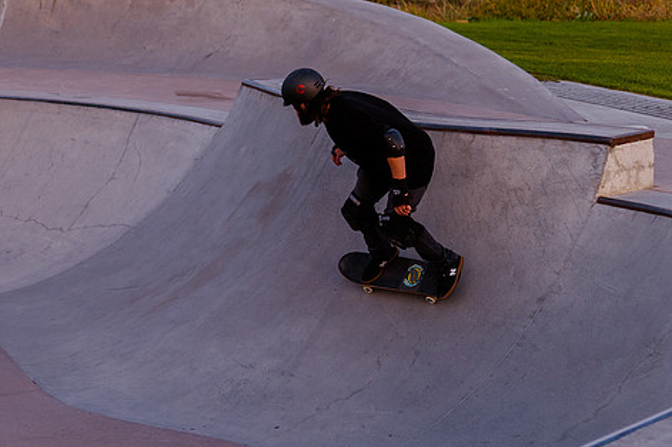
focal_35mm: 89
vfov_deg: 15.3
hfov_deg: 22.9
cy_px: 209
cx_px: 277
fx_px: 1660
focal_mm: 65
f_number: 4
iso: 800
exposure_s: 1/500
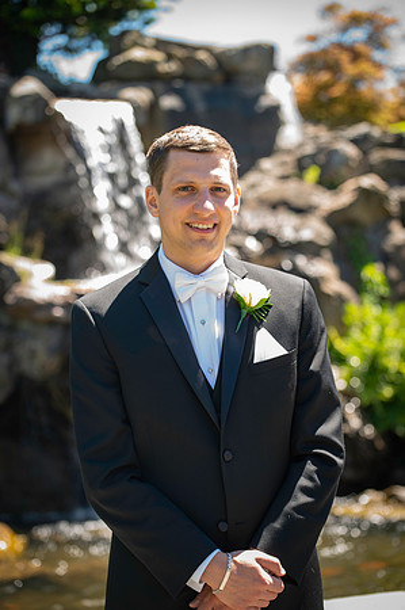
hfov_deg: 17.5
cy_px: 305
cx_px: 202
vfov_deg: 26.0
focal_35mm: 78
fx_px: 1319
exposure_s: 1/125
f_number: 3.2
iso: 50
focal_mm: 78
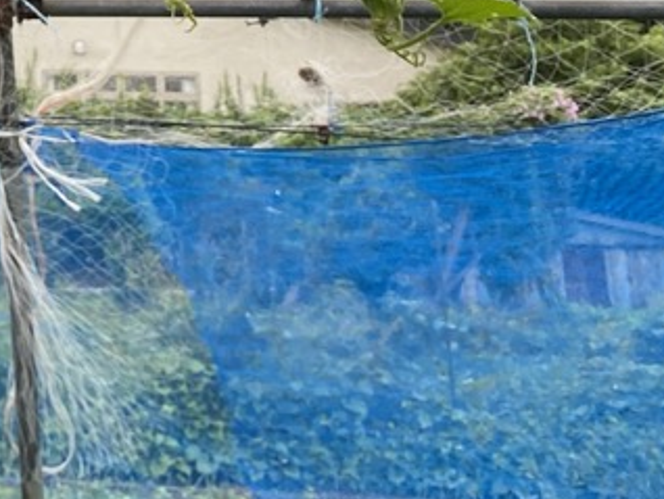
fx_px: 1881
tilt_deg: +12.7
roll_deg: -1.2
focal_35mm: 98
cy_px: -223
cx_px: -424
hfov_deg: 17.3
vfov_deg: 14.2
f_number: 1.8
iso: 32
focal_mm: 4.25
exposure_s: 1/152
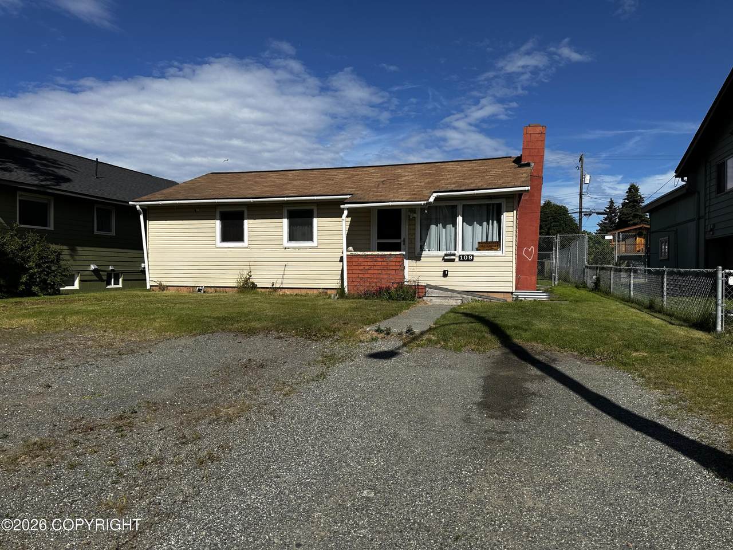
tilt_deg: -0.6
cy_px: 275
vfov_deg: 56.8
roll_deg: +0.0
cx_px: 366
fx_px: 508
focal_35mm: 24
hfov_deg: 71.6
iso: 80
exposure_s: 1/7576
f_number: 1.78
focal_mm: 6.86
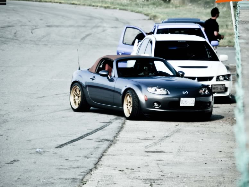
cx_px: 128
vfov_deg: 3.9
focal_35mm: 380
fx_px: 2733
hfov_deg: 5.2
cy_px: 93
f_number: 5.6
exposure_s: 1/200
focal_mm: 200
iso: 100
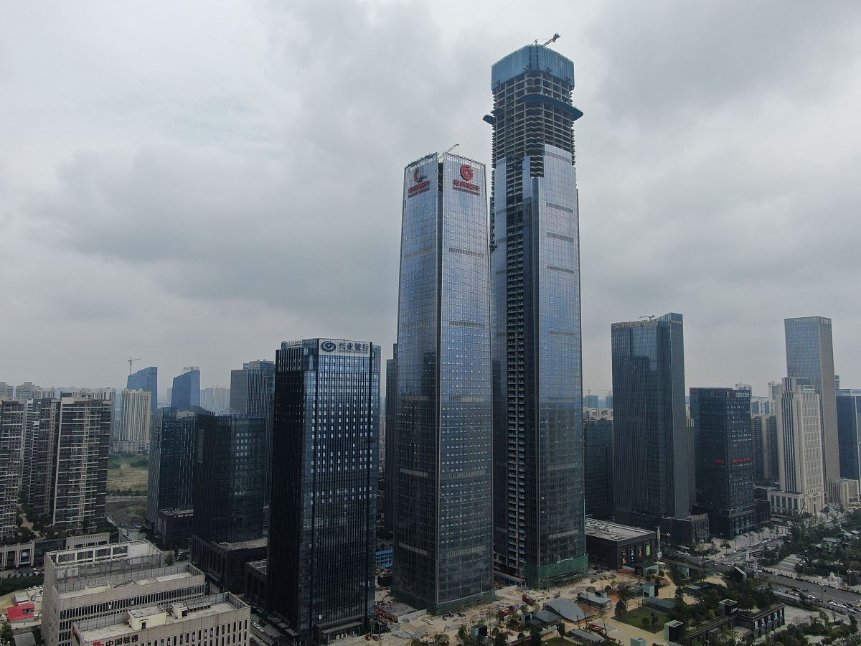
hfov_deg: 71.6
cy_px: 323
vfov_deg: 56.8
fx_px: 597
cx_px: 430
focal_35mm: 24
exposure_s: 1/2000
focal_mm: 4.39
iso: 100
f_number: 2.8
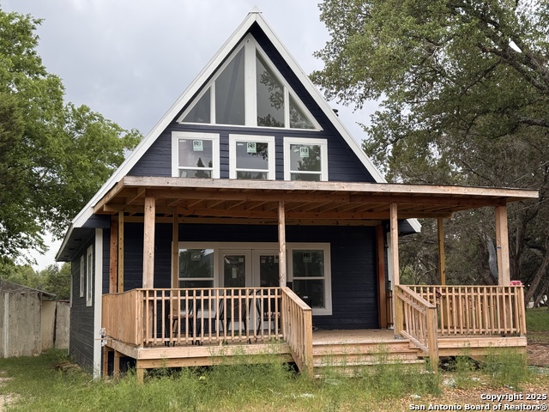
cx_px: 274
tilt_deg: +6.8
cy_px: 206
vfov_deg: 30.3
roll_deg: +0.5
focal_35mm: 48
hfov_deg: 39.7
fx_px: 761
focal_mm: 6.76
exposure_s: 1/783
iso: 64
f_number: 1.78
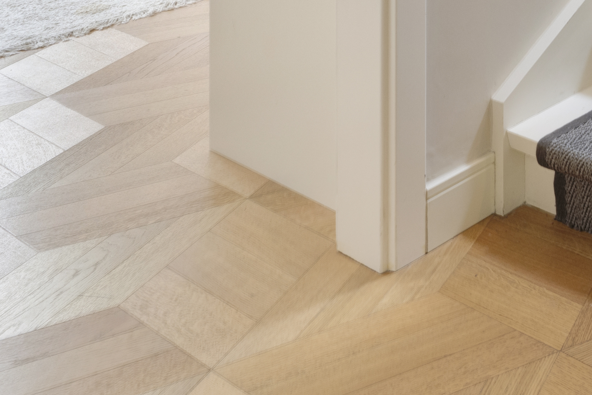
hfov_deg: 24.0
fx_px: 921
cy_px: -367
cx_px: 975
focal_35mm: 56
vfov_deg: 17.9
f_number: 13
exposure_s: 1/2.5
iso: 250
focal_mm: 14
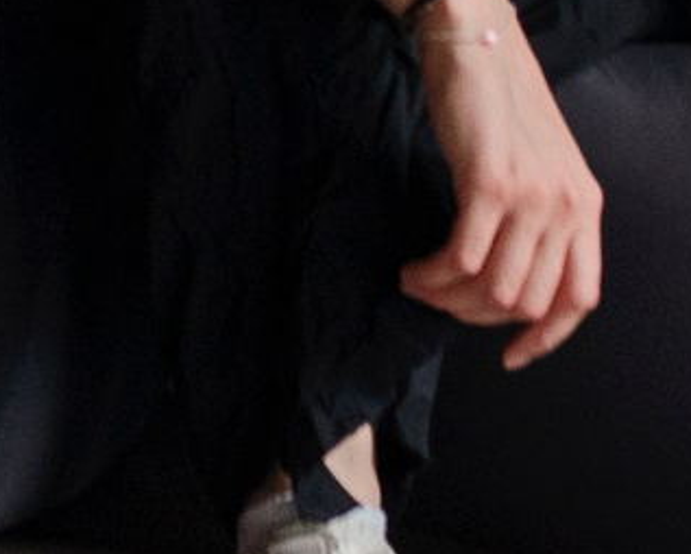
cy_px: -941
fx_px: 5423
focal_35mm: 265
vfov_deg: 5.6
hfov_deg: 7.3
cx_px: 126
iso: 500
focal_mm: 35
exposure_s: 1/200
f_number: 3.5
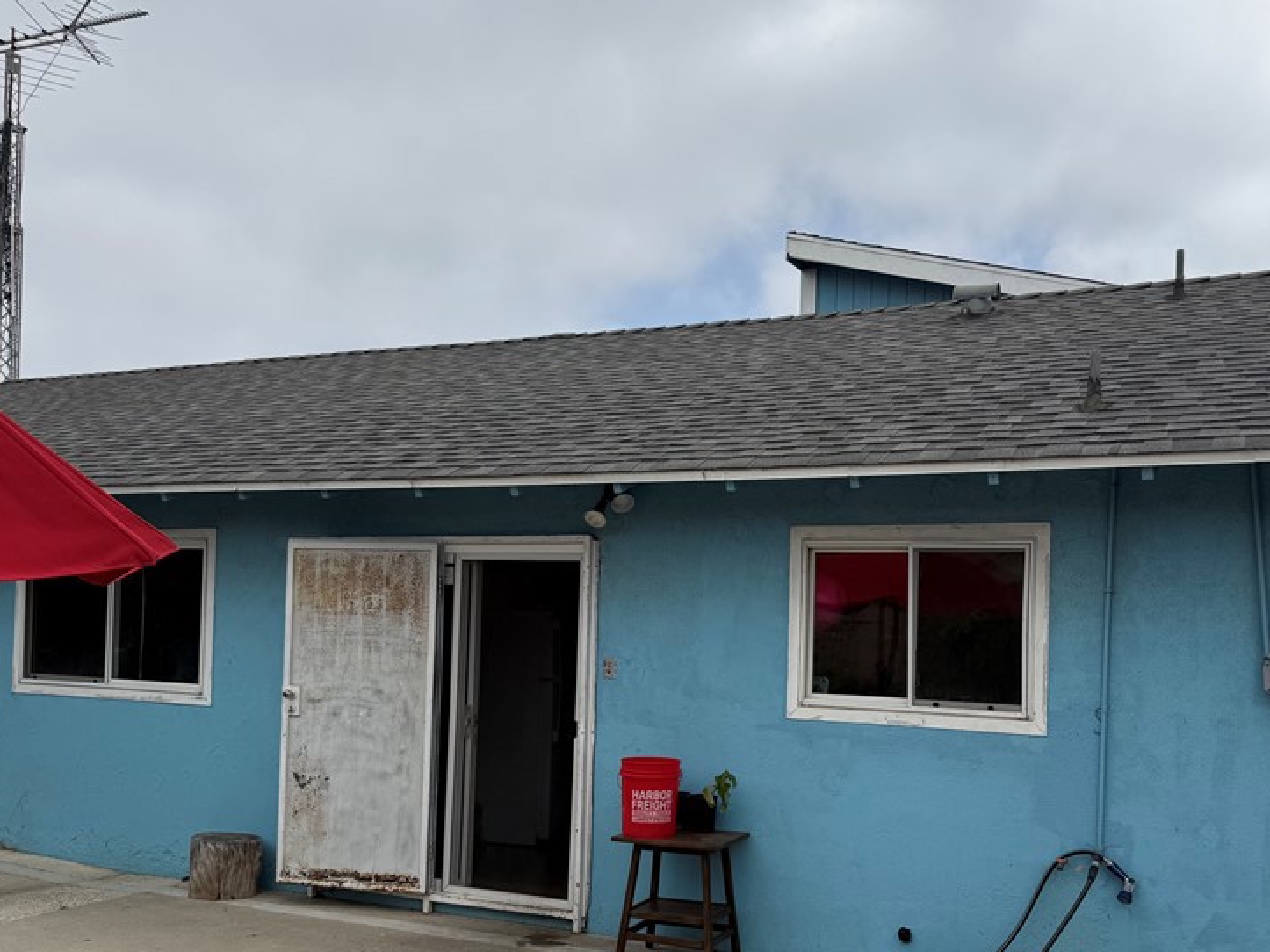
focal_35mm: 34
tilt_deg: +1.5
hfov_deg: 53.8
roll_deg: -1.7
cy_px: 587
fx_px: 1247
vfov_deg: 41.5
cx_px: 718
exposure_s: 1/9091
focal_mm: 6.76
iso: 80
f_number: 1.78
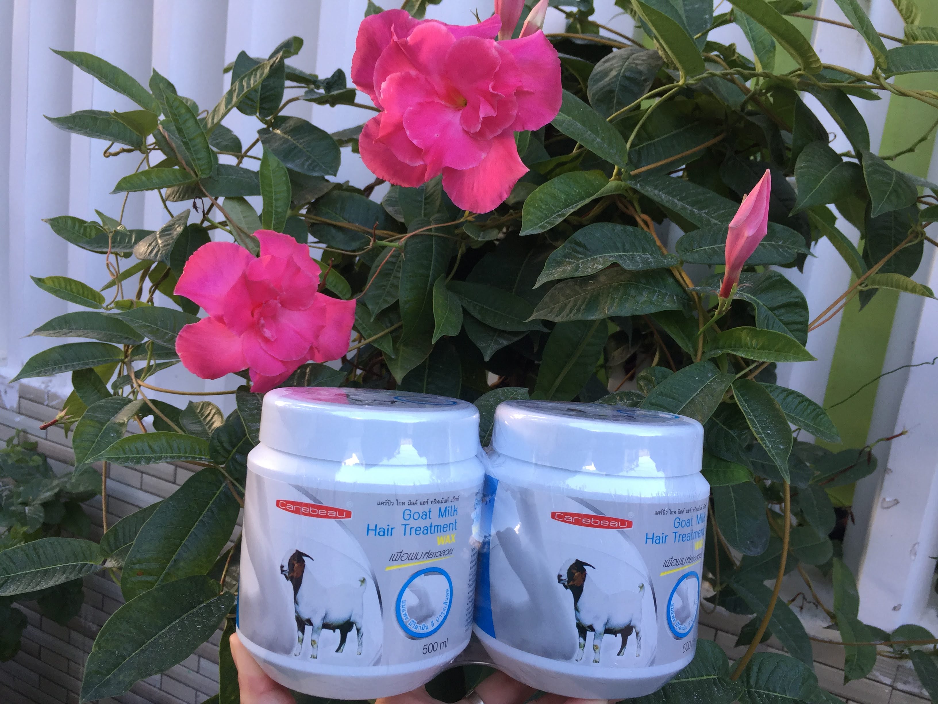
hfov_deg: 61.7
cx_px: 469
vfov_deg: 48.2
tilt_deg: -7.1
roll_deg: -8.7
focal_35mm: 29
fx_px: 786
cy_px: 352
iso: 40
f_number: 2.2
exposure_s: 1/100
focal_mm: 4.15
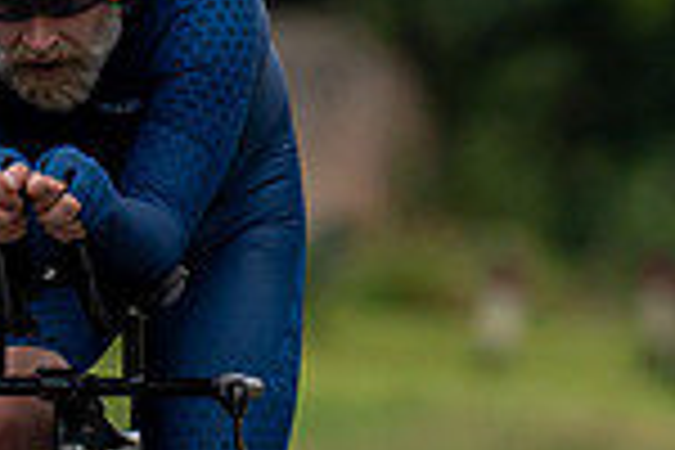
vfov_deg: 1.2
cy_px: 59
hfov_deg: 1.8
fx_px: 22048
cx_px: 335
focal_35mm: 1176
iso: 1000
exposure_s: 1/640
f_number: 3.2
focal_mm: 185
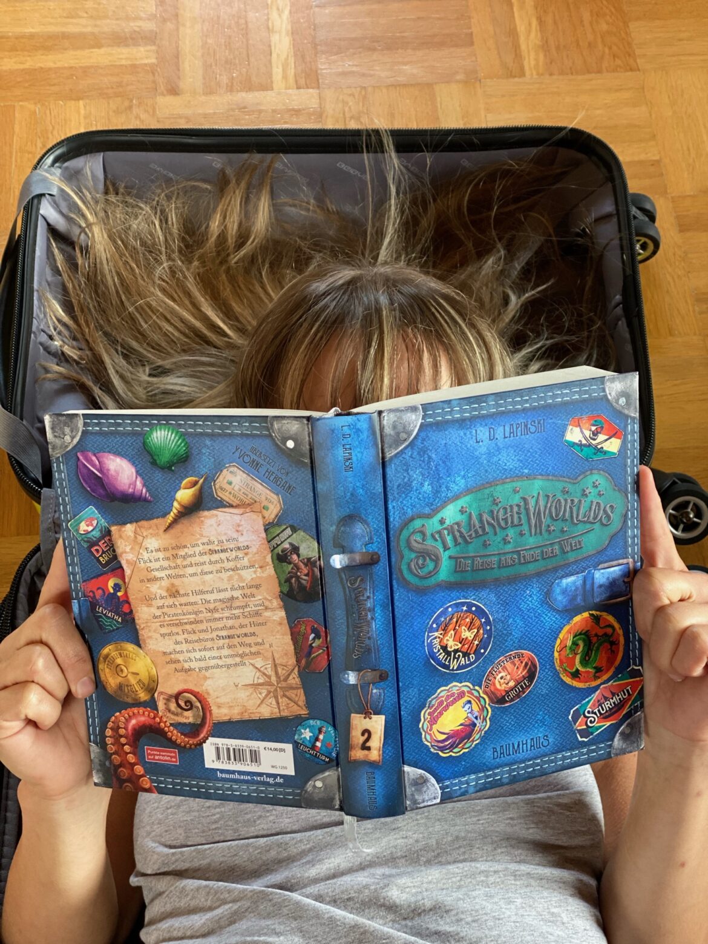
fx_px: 1418
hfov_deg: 28.0
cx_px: 354
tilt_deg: -59.4
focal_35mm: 52
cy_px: 472
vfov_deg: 36.8
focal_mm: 6
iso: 200
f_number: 2
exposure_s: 1/40
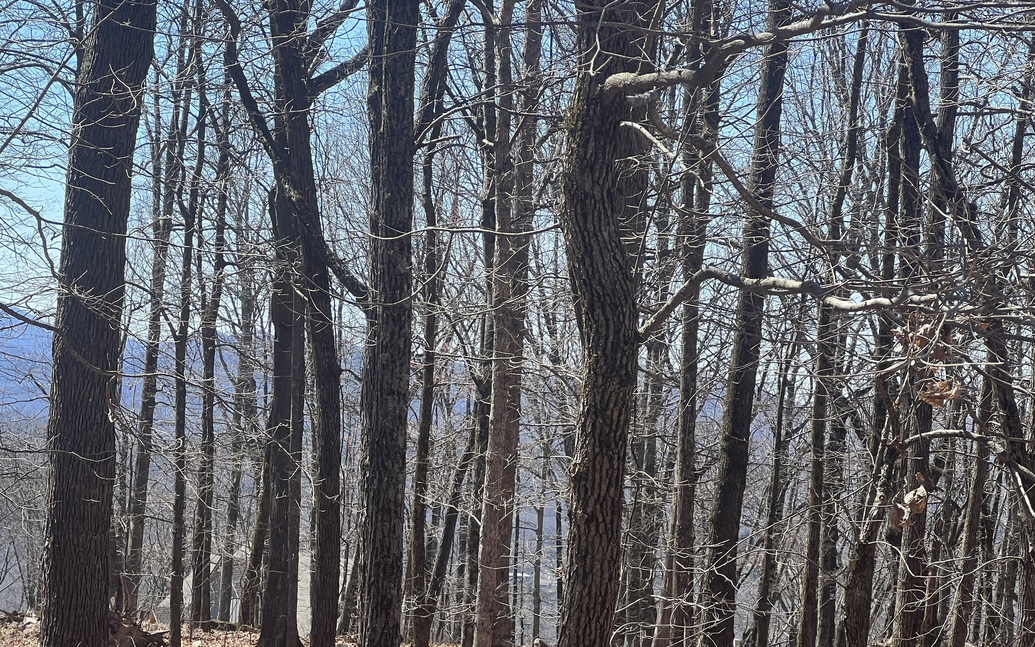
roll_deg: -4.0
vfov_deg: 12.3
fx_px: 2990
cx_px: 433
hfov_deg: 19.6
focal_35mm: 106
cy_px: 470
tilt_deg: -2.4
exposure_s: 1/277
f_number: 2.8
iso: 32
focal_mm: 9
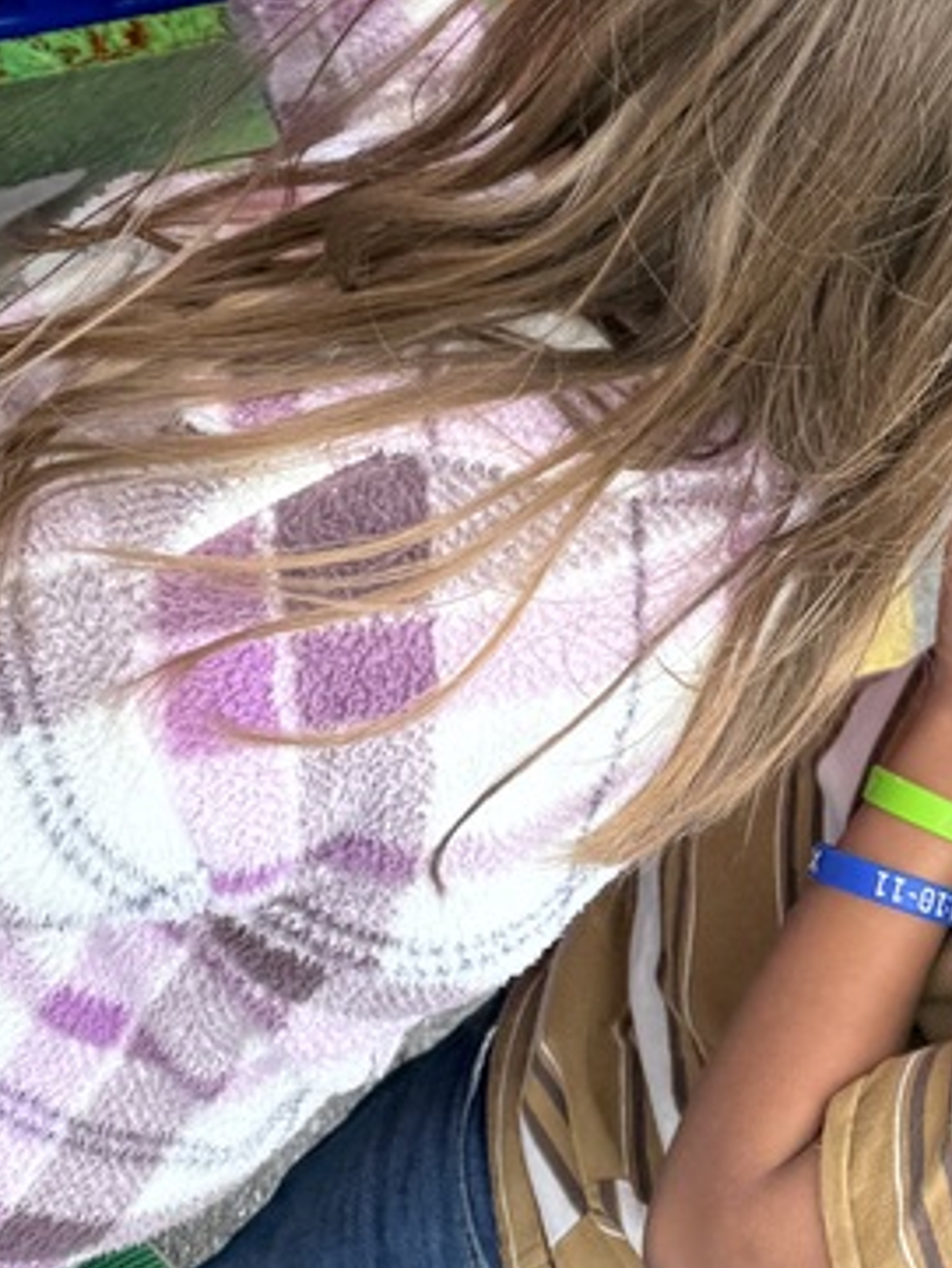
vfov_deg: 24.8
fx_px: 2492
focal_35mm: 68
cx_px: 1022
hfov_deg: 20.7
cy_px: -379
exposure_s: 1/2041
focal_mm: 6.76
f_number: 1.78
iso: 80
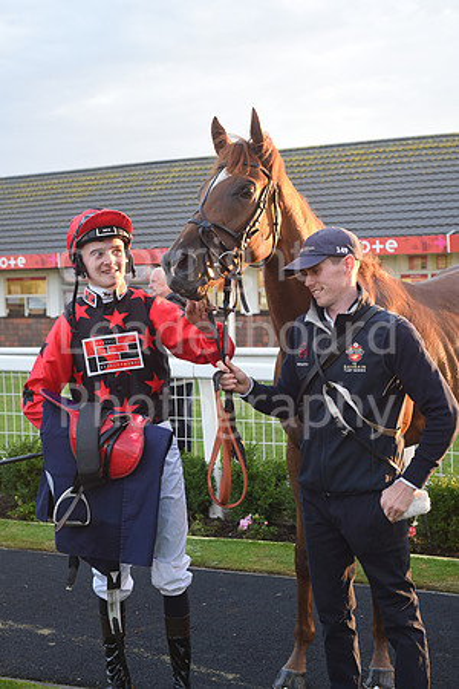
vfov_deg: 39.6
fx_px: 956
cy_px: 344
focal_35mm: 50
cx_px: 230
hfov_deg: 27.0
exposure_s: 1/125
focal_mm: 50
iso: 800
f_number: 5.6
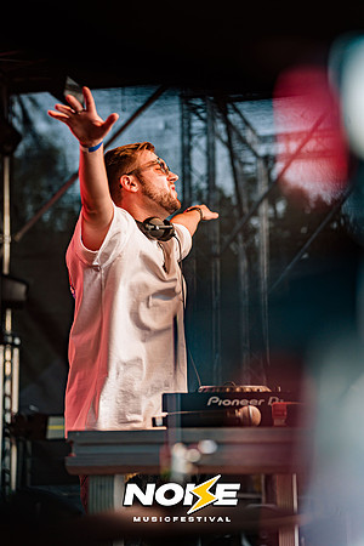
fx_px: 1062
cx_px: 182
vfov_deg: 28.8
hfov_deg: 19.5
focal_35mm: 70
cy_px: 273
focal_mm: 70
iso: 250
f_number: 2.5
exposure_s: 1/160
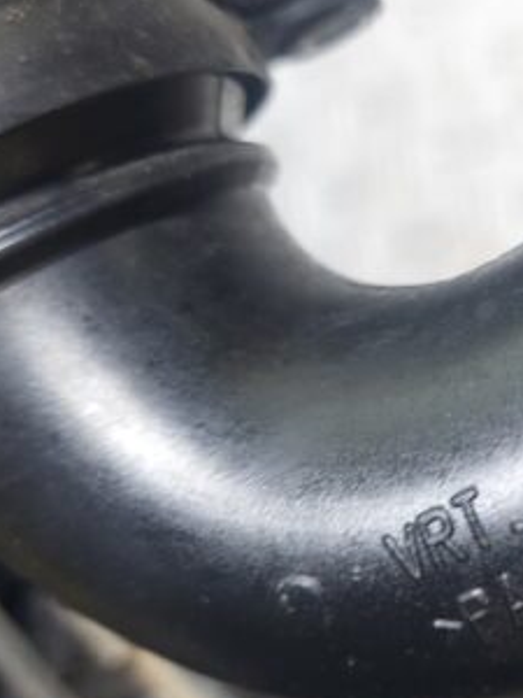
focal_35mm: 50
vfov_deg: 38.1
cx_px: 497
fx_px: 1007
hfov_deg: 27.7
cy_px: 400
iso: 250
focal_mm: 5.23
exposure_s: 1/50
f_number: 1.8
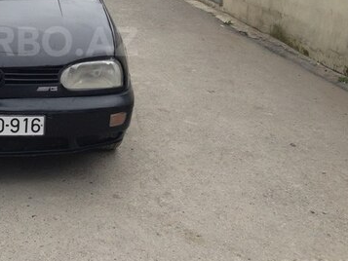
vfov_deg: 23.6
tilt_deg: -14.1
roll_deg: -0.6
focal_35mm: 61
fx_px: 613
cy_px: 41
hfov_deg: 30.4
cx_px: 38
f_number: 2.4
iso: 50
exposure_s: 1/237
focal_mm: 4.12
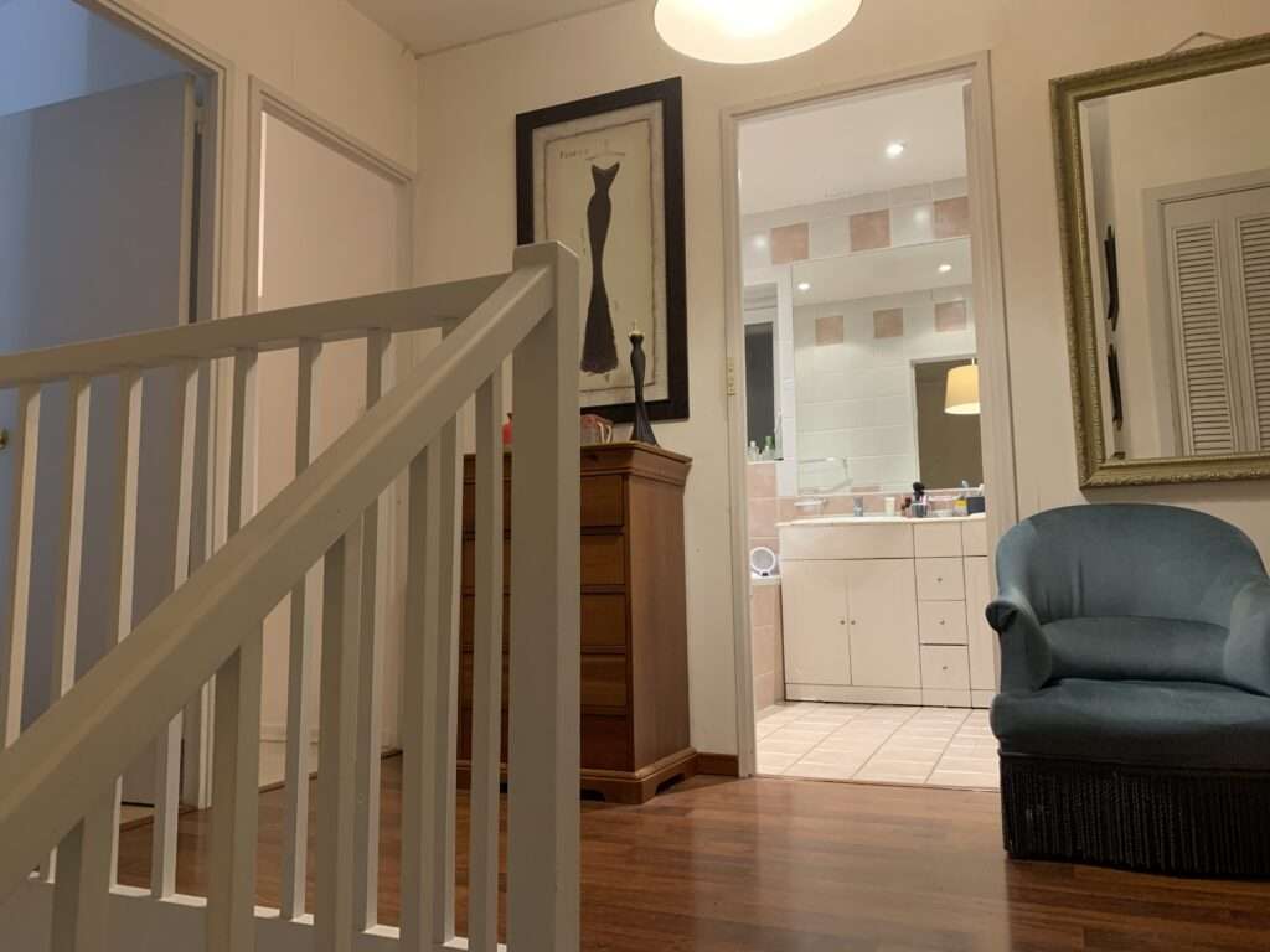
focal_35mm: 26
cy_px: 476
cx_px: 635
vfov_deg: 53.1
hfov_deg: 67.3
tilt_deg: +6.2
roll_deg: +1.1
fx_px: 954
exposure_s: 1/33
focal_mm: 4.25
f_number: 1.8
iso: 320
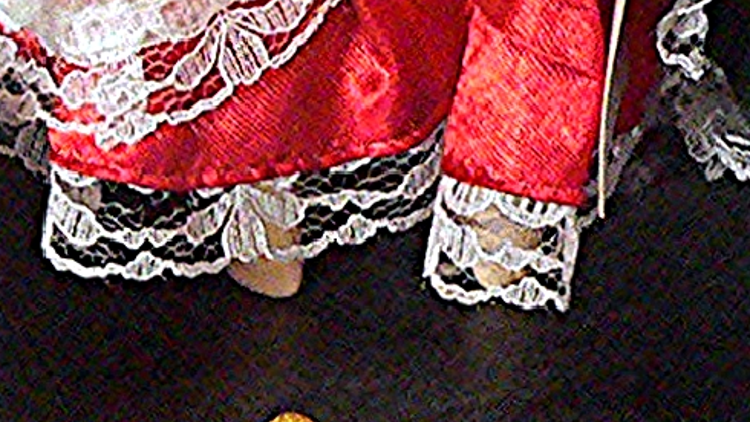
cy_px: -127
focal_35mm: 205
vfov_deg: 5.9
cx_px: 551
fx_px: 4078
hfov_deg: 10.5
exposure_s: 1/25
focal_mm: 6
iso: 400
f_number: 2.8
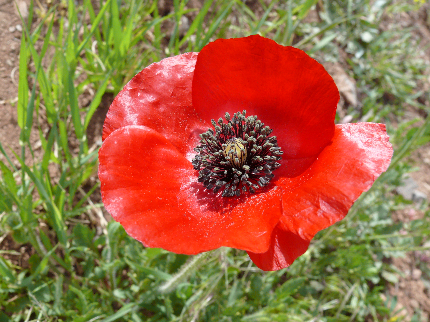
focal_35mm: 35
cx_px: 215
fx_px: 435
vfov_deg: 40.7
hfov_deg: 52.6
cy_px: 161
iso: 200
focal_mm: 7.4
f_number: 6.3
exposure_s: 1/100
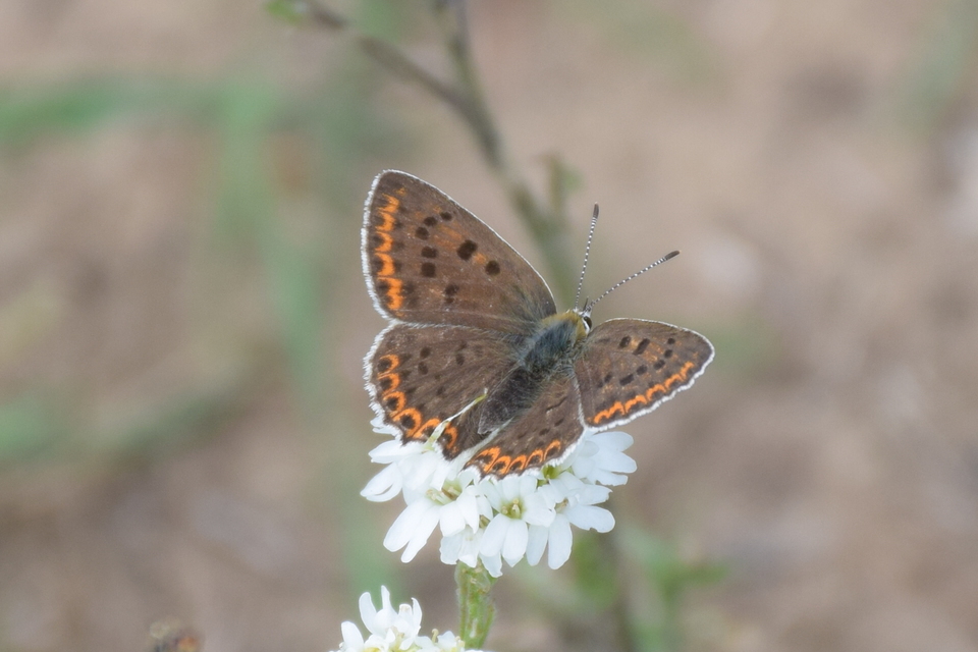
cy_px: 326
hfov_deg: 9.8
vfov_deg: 6.5
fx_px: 5705
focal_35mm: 210
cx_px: 489
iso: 320
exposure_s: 1/400
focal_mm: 140
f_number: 7.1
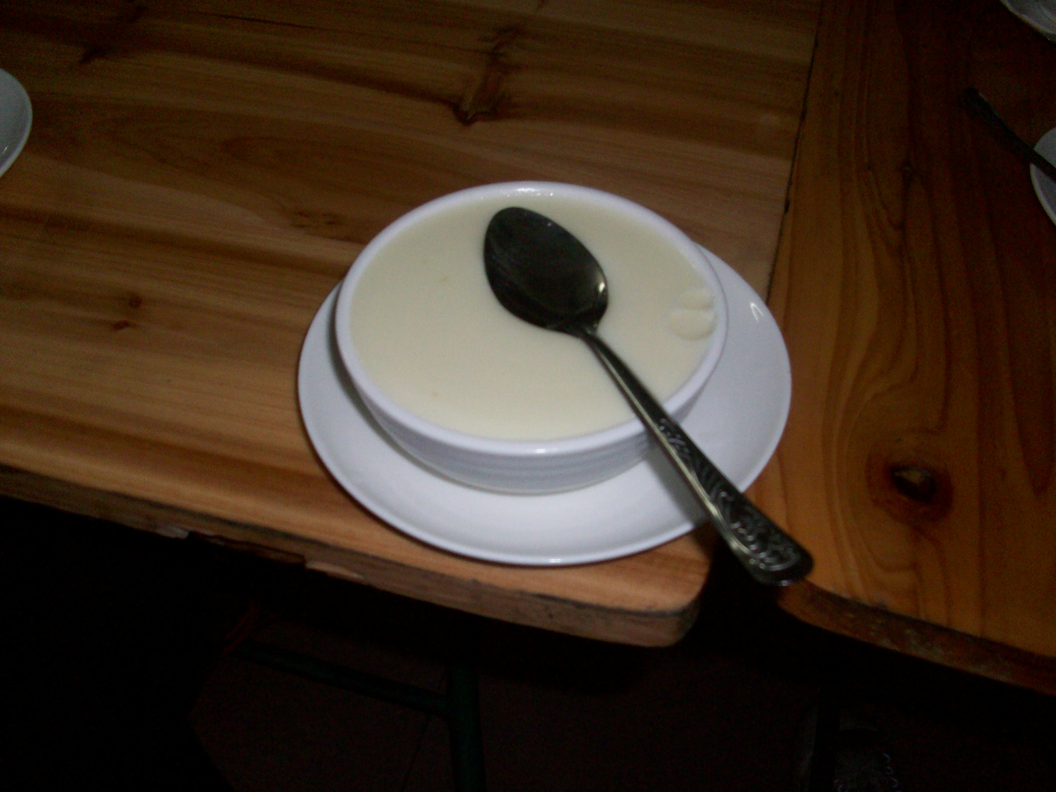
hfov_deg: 54.0
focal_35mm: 34
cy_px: 396
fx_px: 1037
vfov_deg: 41.8
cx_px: 528
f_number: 2.8
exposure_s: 1/60
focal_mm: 5.7
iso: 160
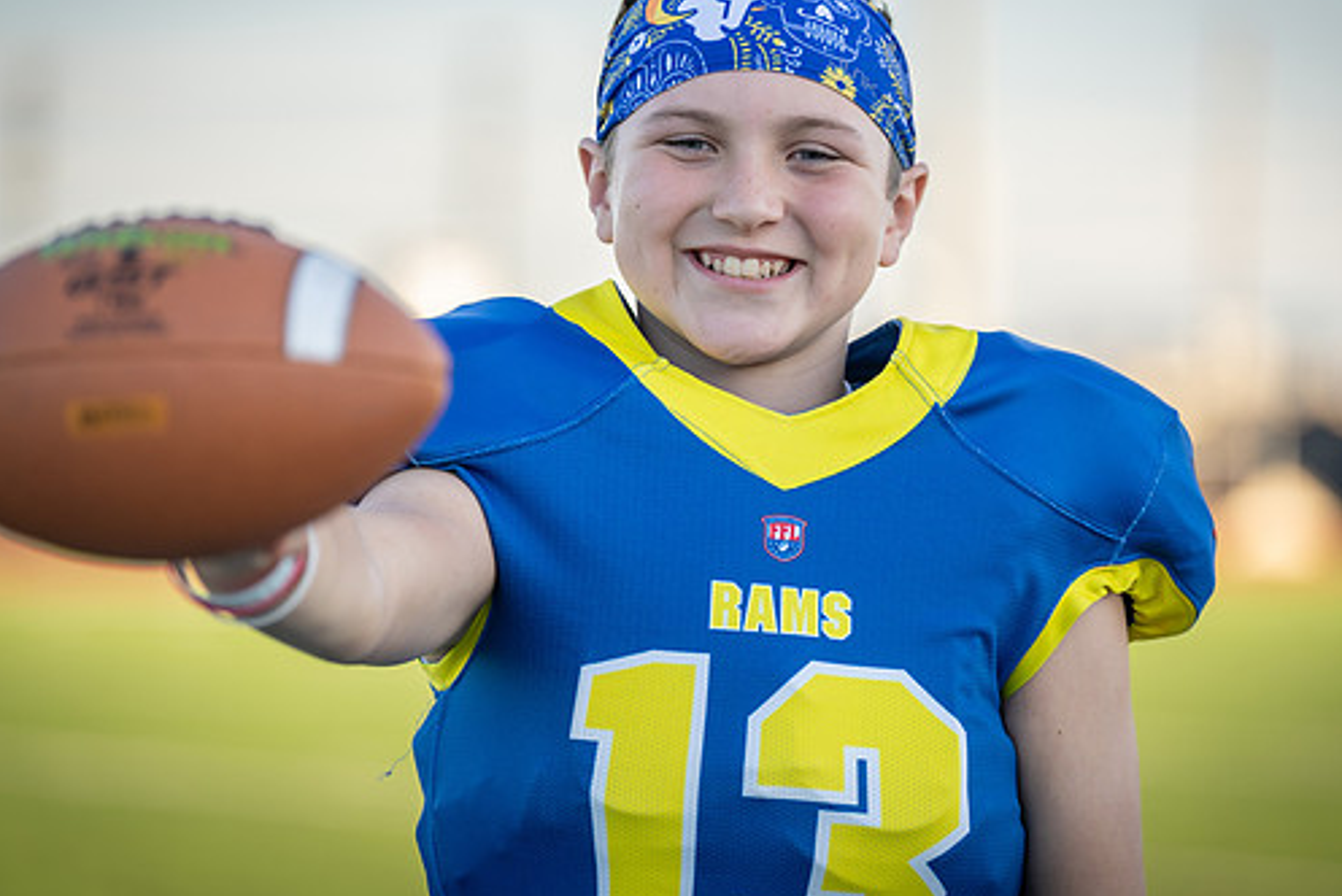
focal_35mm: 175
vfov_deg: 7.9
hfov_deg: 11.7
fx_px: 6527
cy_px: 393
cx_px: 691
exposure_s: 1/400
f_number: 2.8
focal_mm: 150
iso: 100
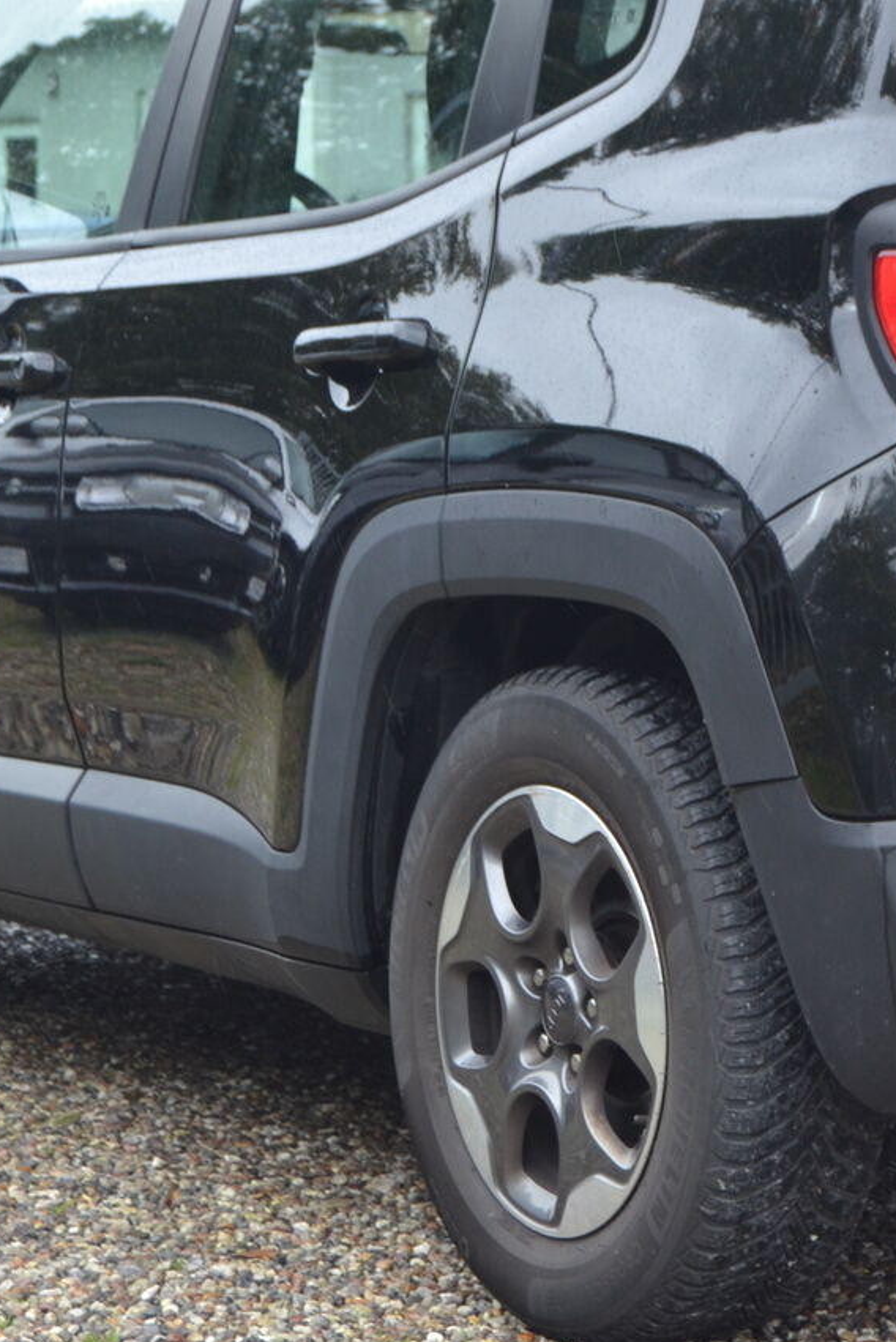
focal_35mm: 115
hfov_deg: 11.8
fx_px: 4290
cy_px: 467
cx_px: 838
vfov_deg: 17.7
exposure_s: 1/125
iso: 200
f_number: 5.6
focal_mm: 34
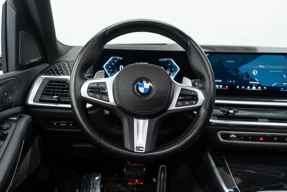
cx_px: 144
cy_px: 96
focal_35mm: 28
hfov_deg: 65.5
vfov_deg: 46.4
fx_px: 223
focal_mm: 28
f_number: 3.2
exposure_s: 1/40
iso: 500
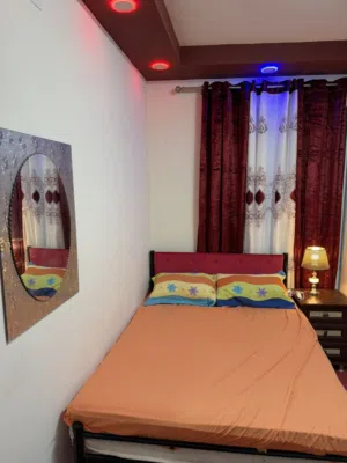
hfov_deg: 56.8
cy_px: 232
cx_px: 174
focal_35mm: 24
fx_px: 321
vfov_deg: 71.6
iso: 160
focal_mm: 6.76
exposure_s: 1/100
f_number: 1.78
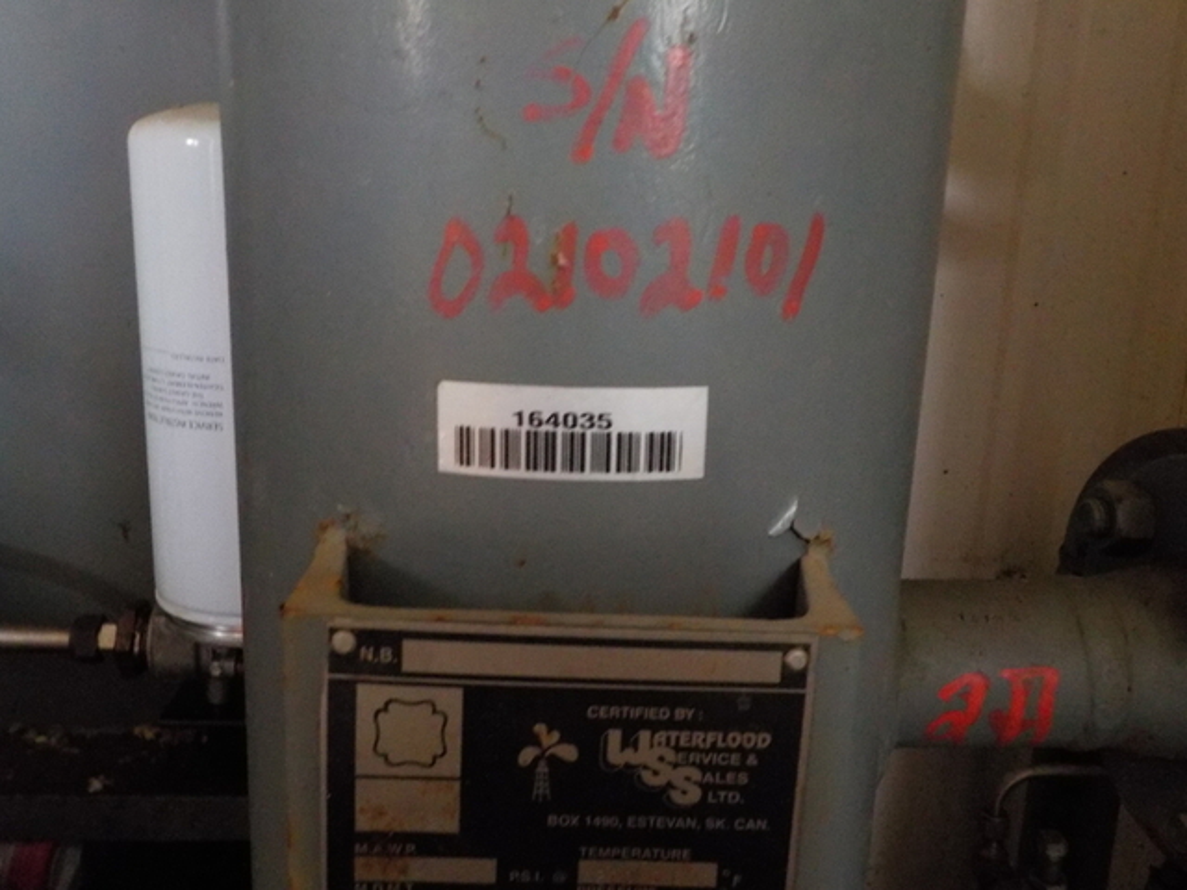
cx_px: 594
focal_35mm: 30
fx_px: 1029
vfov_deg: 46.8
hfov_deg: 60.0
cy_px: 445
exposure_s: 1/13
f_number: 3.3
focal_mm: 4.1
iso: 800
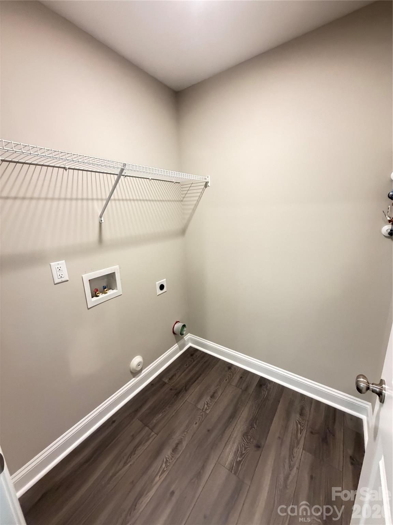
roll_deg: +1.9
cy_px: 262
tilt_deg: -14.6
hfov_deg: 85.7
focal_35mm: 14
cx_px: 196
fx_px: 212
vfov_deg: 102.1
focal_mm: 2.22
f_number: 2.2
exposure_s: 1/60
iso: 640
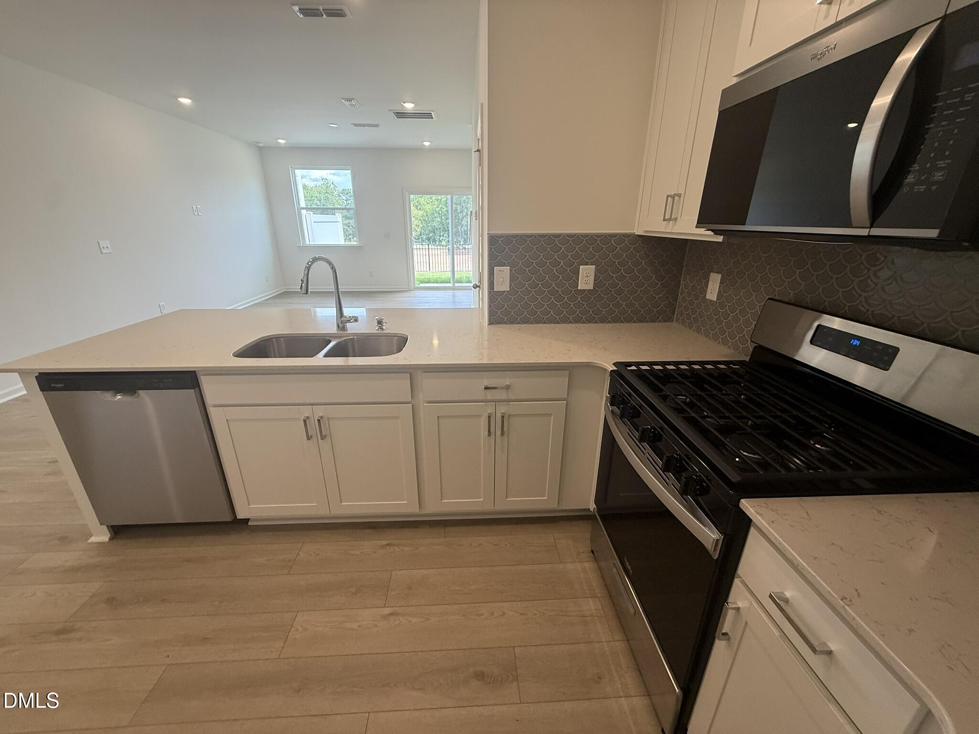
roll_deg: -0.4
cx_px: 490
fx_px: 396
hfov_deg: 102.1
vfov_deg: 85.7
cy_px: 367
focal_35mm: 14
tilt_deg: -20.5
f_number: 2.2
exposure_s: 1/120
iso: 125
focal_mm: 2.22
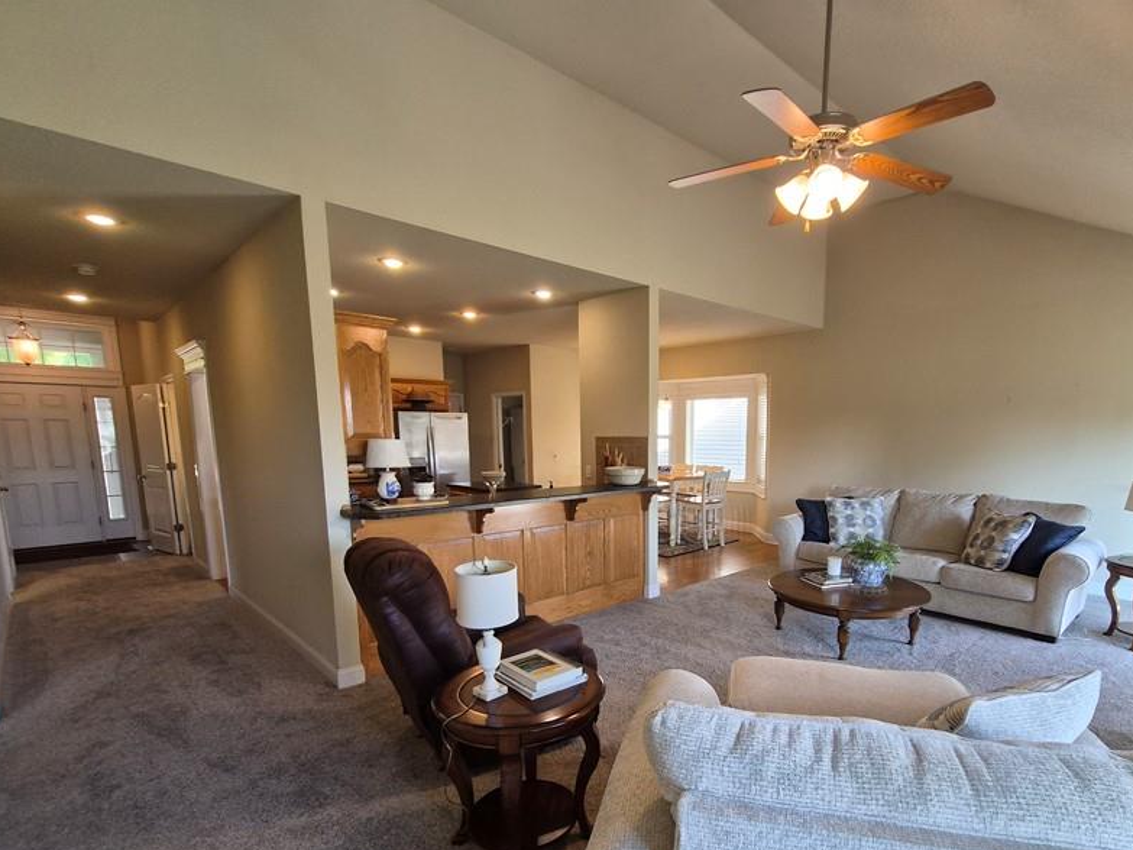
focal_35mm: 17
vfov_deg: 73.7
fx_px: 556
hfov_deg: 90.6
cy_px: 521
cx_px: 634
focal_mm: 1.7
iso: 80
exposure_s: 1/60
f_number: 2.2
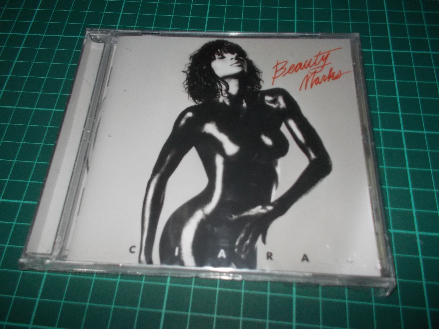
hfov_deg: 61.7
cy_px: 164
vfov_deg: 48.2
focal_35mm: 29
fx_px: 368
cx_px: 220
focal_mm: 4.1
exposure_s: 1/30
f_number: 3.3
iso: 200
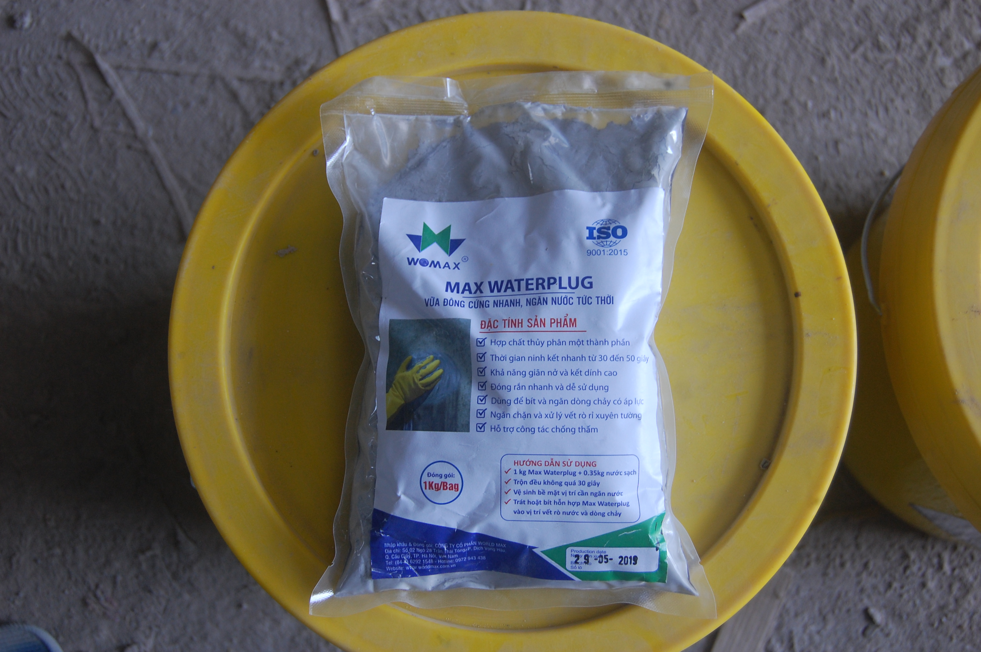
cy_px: 326
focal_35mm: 45
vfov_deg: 29.8
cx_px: 490
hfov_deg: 43.6
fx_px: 1225
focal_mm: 30
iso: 400
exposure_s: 1/80
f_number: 4.5
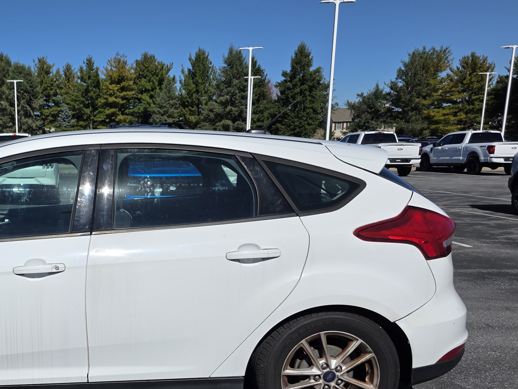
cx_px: 69
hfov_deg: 42.6
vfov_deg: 34.3
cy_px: 297
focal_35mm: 41
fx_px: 614
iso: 50
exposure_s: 1/7944
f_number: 1.7
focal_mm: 6.3
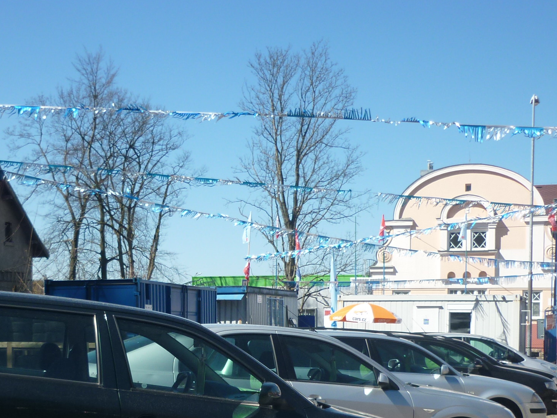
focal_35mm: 58
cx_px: 188
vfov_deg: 24.6
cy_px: 360
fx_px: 933
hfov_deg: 33.0
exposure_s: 1/125
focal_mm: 5.5
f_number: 8
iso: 80
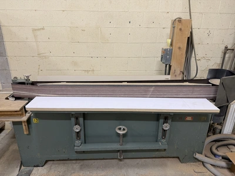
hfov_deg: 71.6
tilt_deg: -19.2
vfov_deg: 56.8
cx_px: 118
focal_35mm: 24
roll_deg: +0.3
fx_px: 163
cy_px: 88
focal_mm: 6.76
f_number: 1.78
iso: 160
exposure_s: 1/60
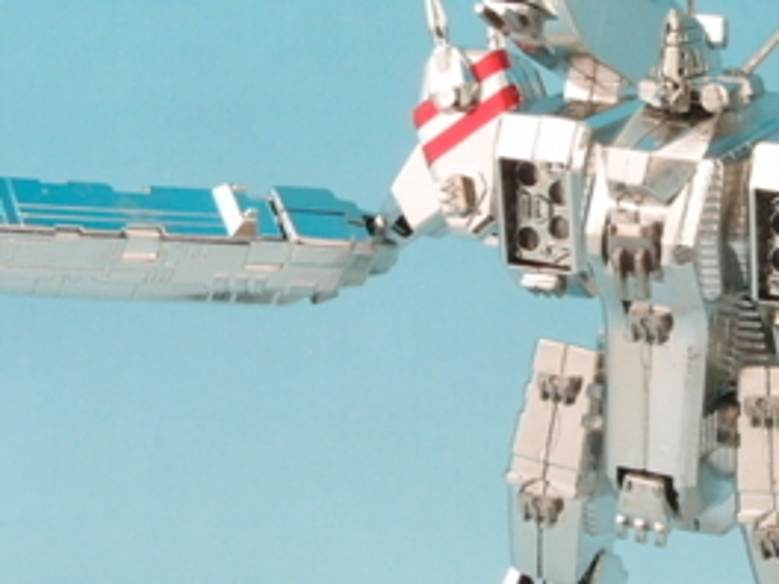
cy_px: 274
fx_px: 2318
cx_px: 693
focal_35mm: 103
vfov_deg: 14.4
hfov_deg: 18.8
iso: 100
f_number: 8
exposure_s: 1/1.3
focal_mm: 7.41
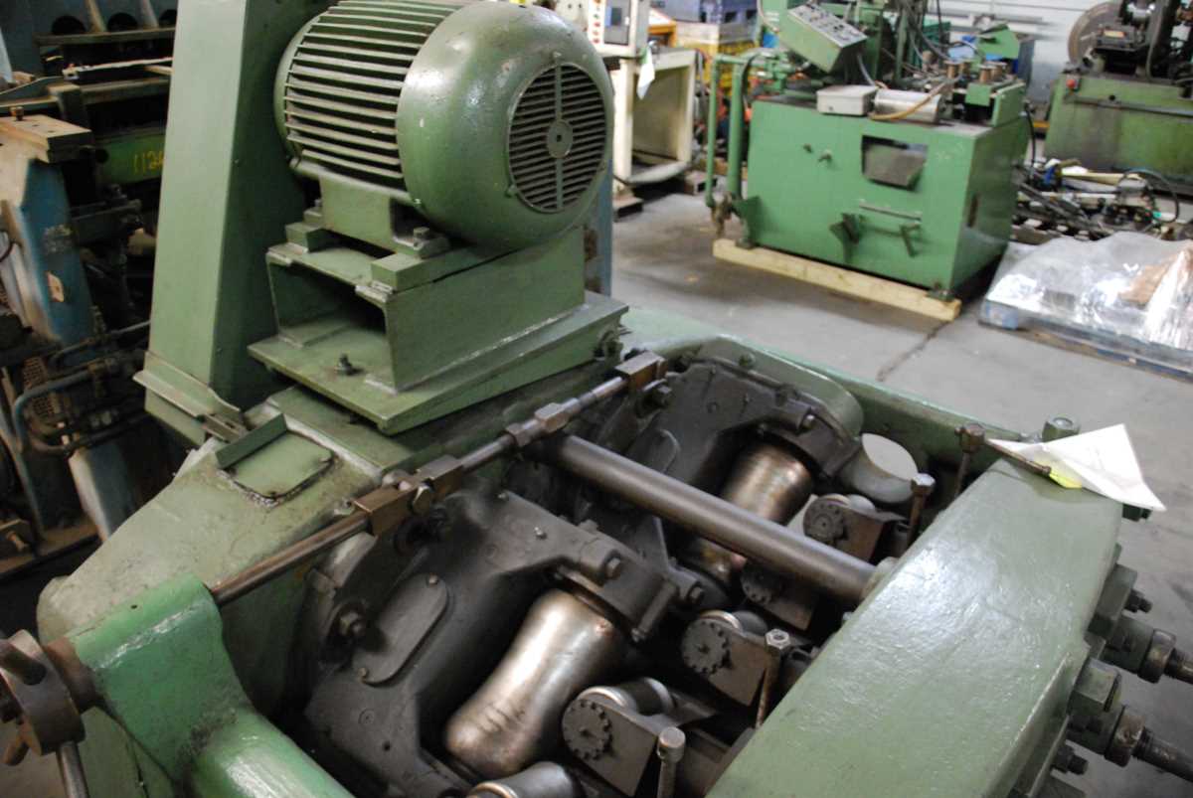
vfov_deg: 48.0
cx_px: 596
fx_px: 896
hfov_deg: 67.3
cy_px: 399
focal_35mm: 27
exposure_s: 1/25
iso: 1600
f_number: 3.8
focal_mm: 18
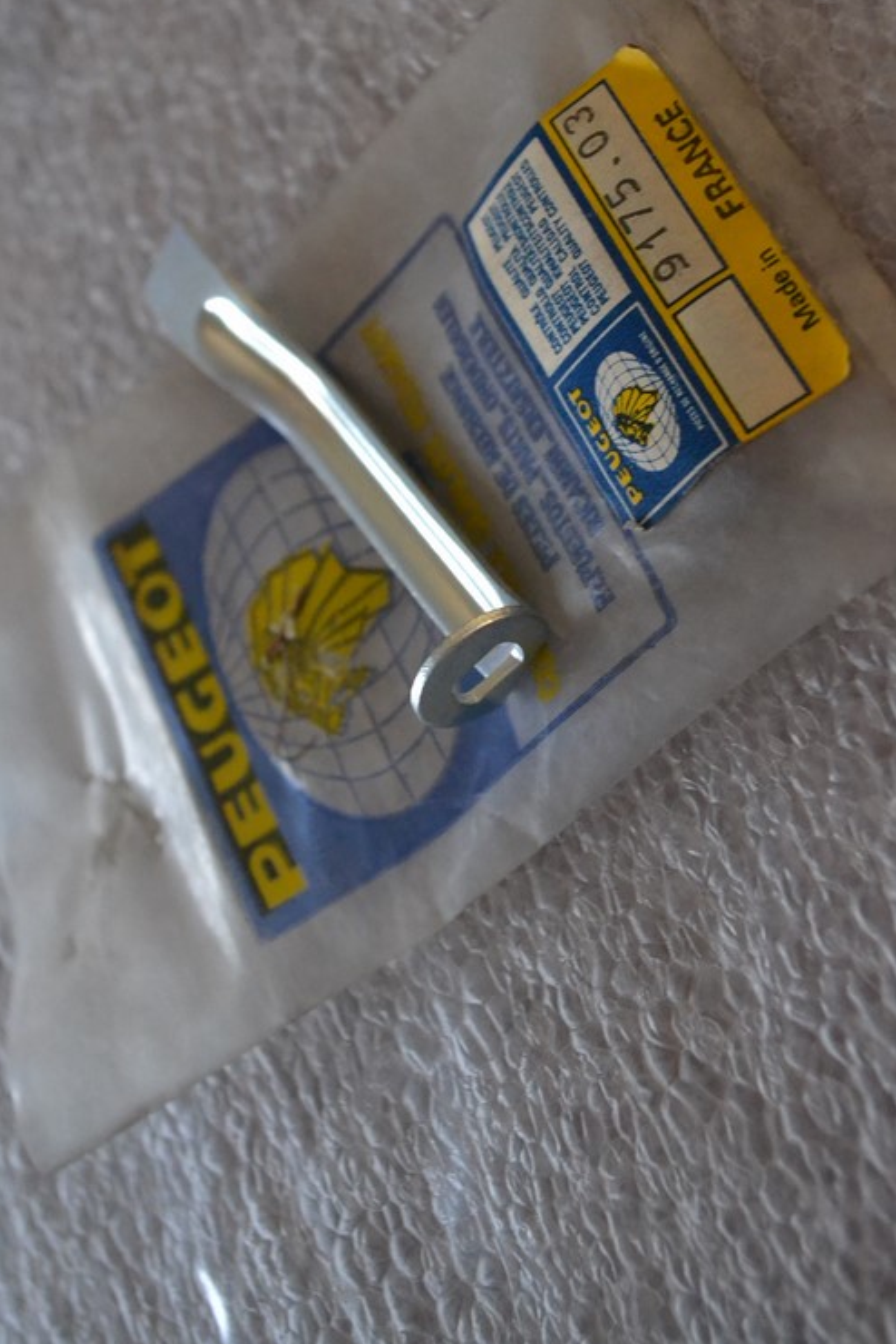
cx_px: 455
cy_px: 535
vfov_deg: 38.7
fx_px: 1904
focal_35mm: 51
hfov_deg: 26.5
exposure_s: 1/40
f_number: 4.5
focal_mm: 28
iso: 3200
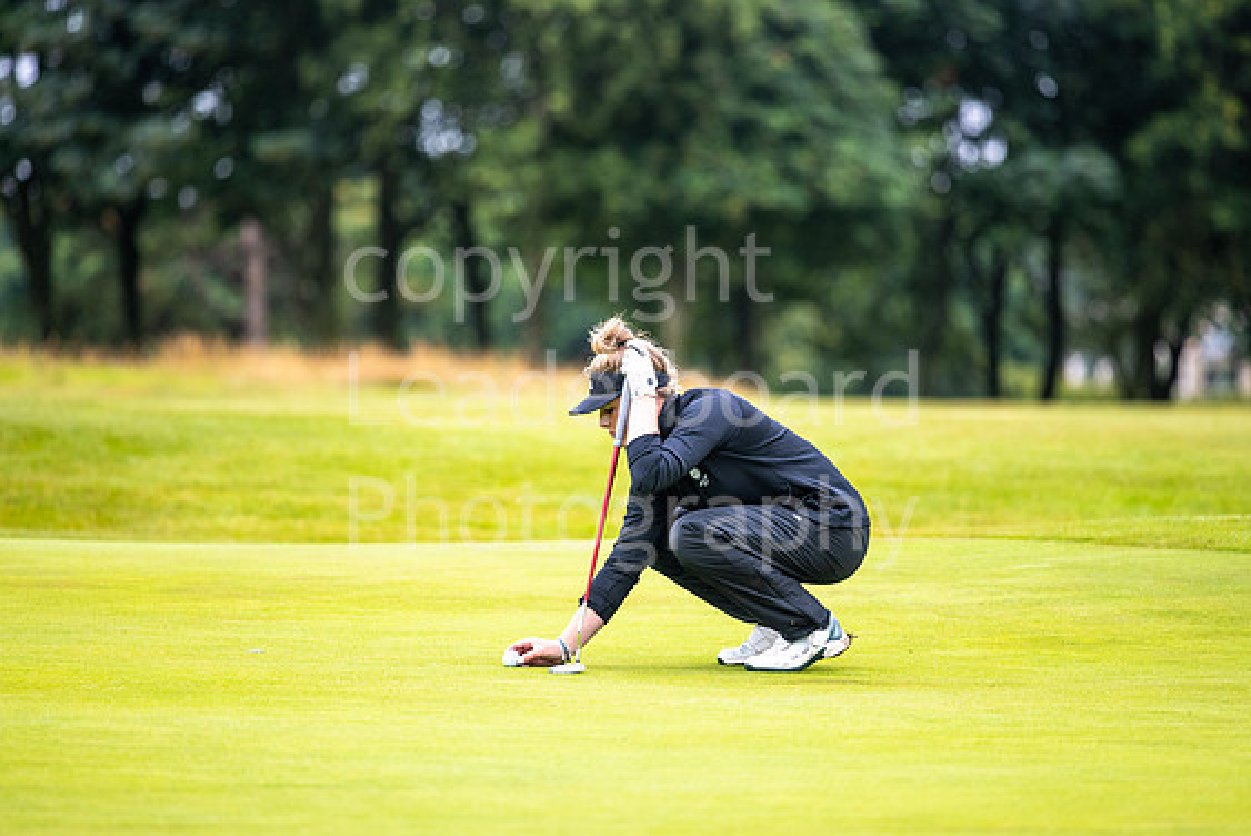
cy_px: 410
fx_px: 10743
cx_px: 635
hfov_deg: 6.7
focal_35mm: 309
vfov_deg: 4.5
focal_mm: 300
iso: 320
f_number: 4.5
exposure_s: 1/800
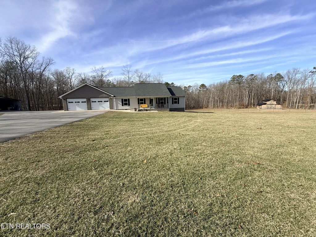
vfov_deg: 85.7
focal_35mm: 14
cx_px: 158
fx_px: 128
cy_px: 118
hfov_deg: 102.1
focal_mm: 2.22
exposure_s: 1/1613
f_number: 2.2
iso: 50
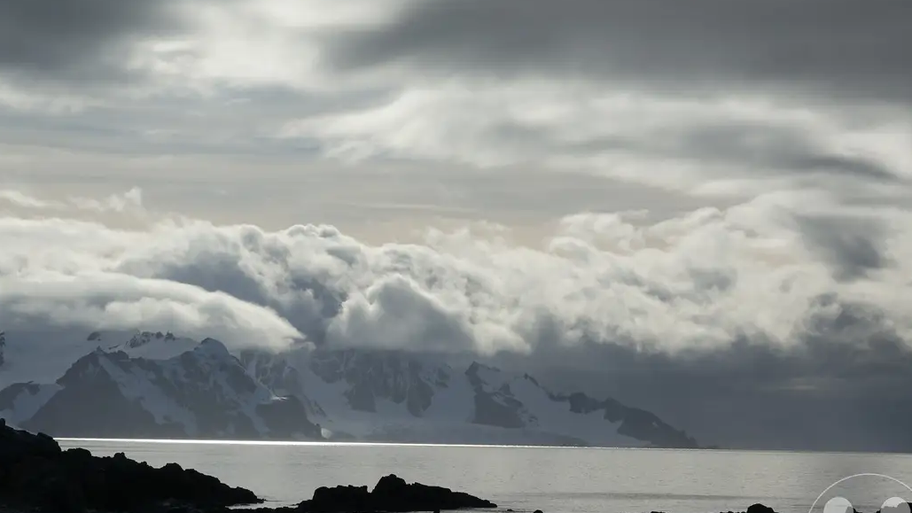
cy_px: 256
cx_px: 413
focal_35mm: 116
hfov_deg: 18.5
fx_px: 2805
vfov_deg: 10.5
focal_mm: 34.68
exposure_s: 1/1250
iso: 100
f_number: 8
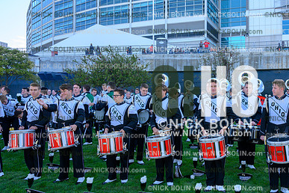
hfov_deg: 51.6
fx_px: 289
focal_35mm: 36
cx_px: 205
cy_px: 101
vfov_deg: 36.9
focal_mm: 24
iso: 800
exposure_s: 1/400
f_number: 8
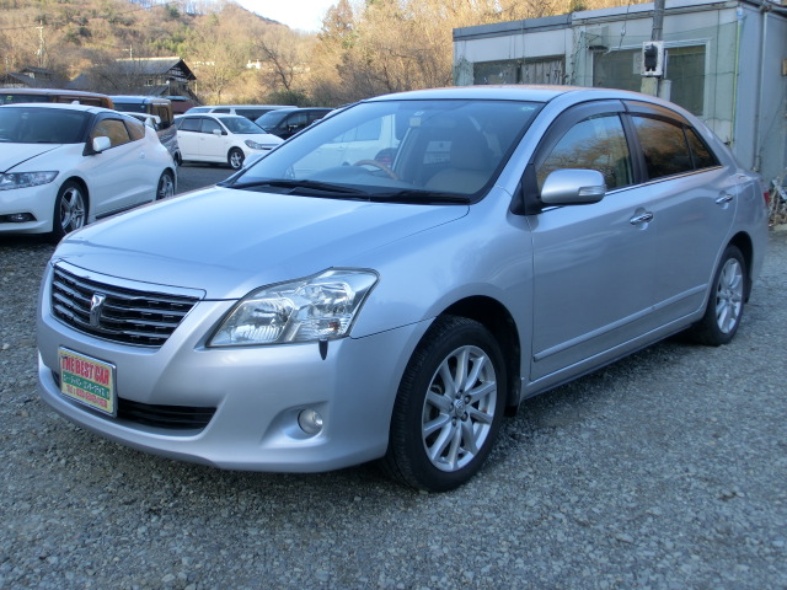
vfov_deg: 34.3
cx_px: 394
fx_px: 955
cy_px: 295
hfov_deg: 44.8
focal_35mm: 42
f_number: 4
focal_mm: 7.38
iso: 100
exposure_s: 1/125
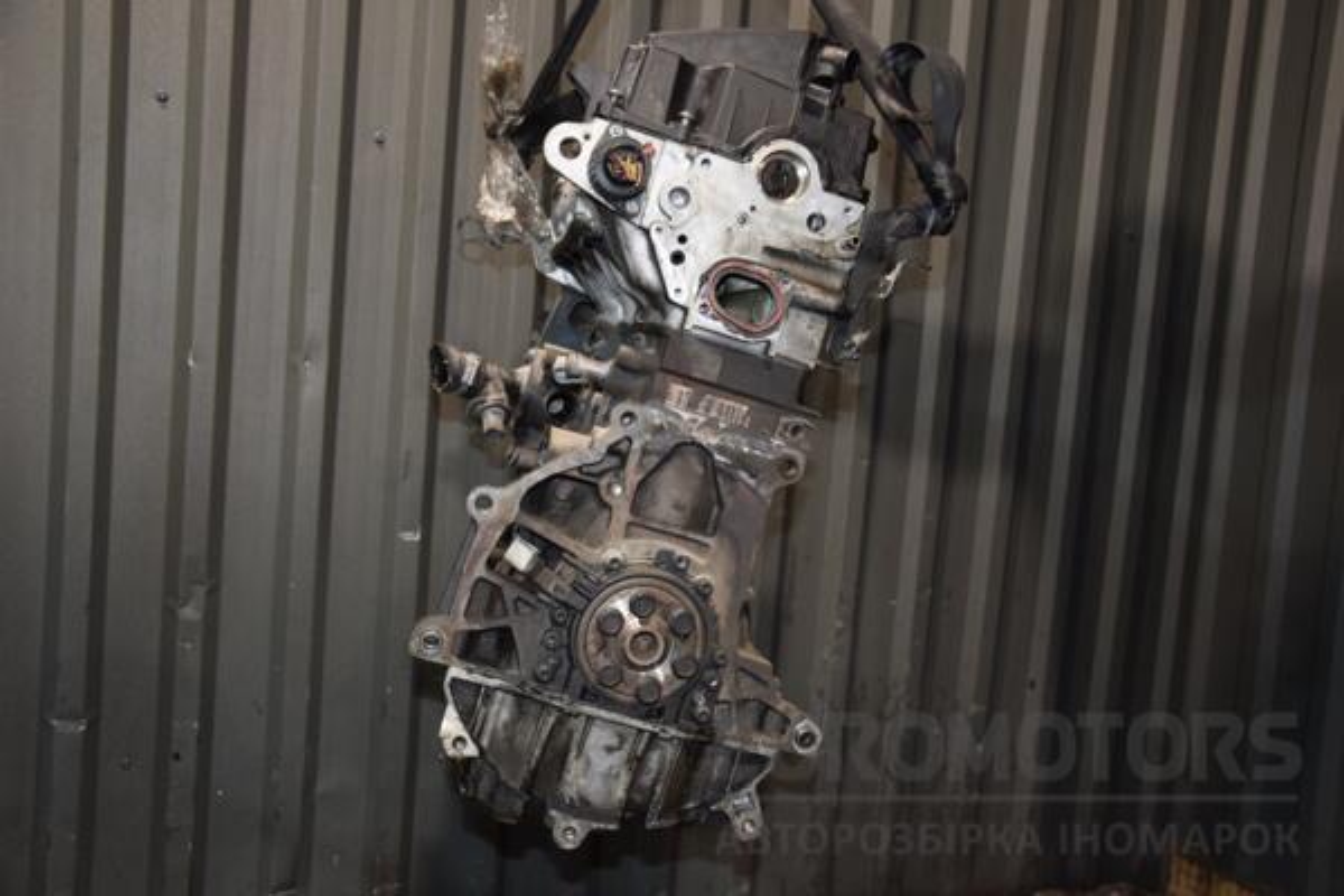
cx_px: 672
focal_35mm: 36
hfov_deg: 53.1
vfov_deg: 36.9
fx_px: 1344
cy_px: 448
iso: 800
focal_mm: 24
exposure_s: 1/60
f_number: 5
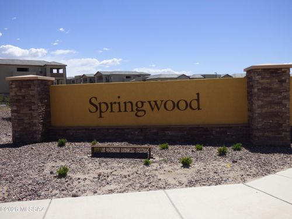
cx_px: 146
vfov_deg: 41.8
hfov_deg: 54.0
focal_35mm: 34
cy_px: 110
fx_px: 287
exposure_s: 1/1600
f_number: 3.4
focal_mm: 5.97
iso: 100
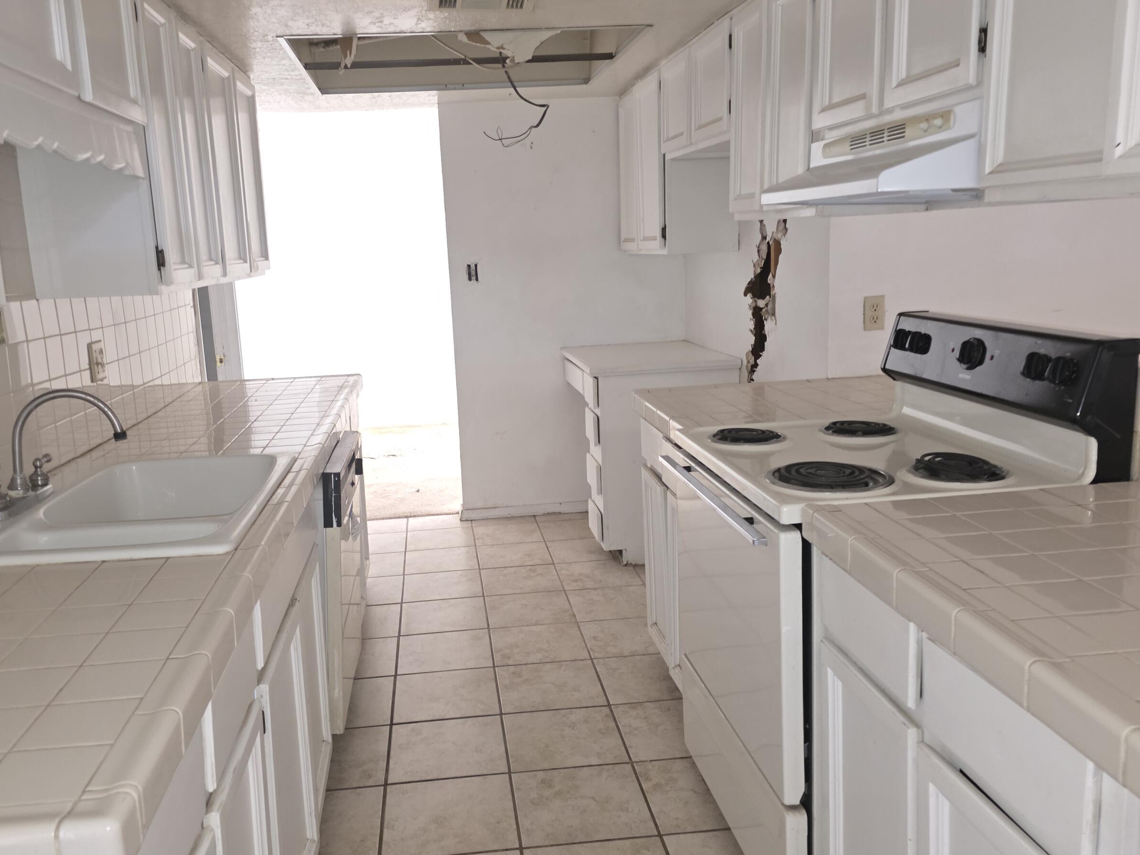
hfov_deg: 61.5
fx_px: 955
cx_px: 515
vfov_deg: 48.2
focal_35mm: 29
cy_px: 406
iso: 1250
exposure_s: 1/12
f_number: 1.7
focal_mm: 6.3
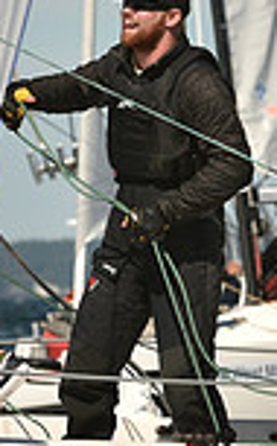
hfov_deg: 1.4
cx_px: 175
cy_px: 109
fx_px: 11286
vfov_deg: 2.3
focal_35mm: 930
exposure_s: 1/1250
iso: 250
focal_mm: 240
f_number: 8
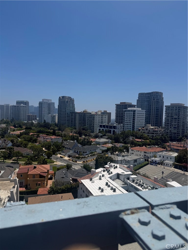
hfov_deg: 56.8
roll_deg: -0.6
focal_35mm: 24
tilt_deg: -4.0
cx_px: 94
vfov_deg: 71.6
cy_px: 125
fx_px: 174
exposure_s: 1/7937
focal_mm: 6.76
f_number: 1.78
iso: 80
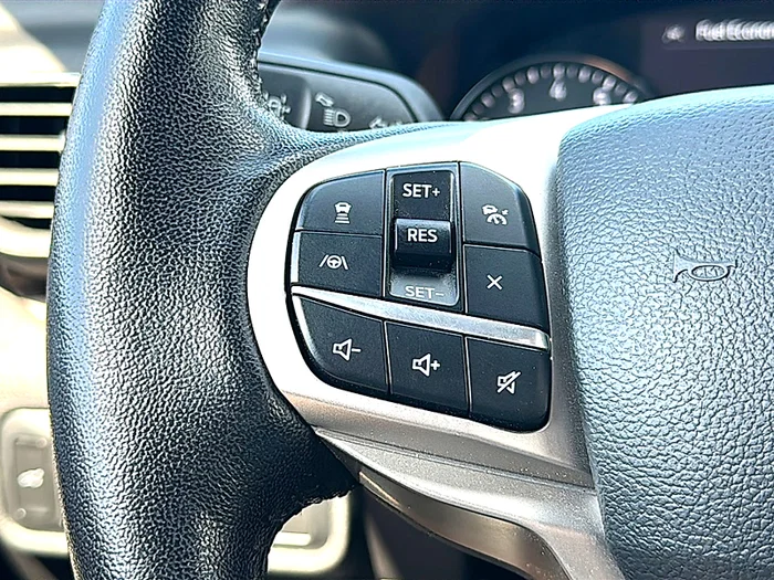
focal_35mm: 45
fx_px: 1006
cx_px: 387
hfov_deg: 42.1
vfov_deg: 32.2
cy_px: 290
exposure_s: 1/159
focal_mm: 6.86
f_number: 1.78
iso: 64
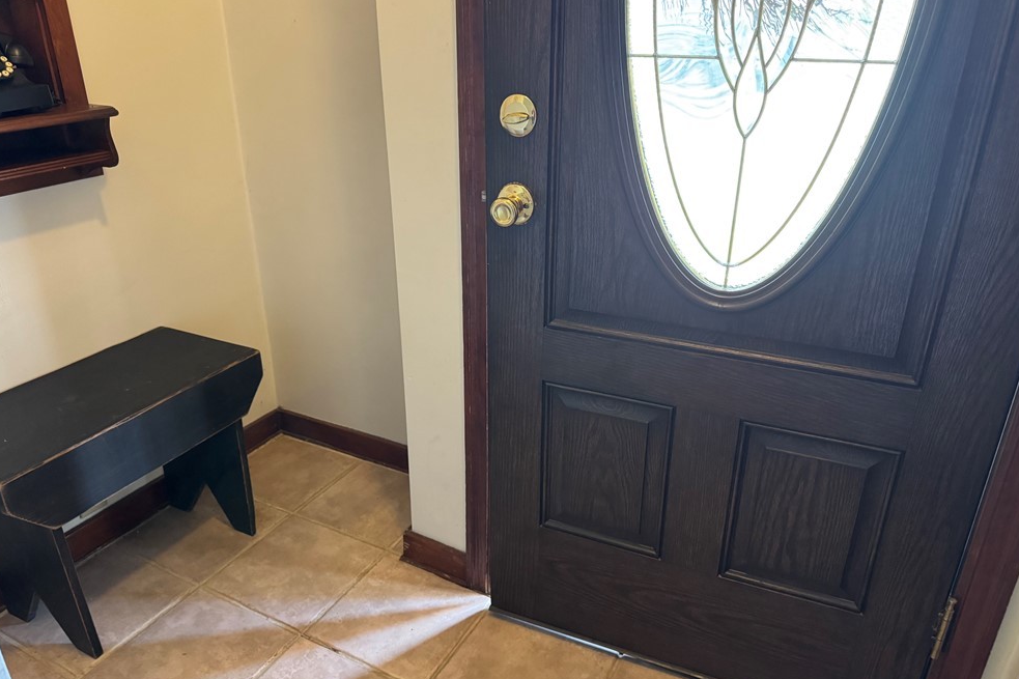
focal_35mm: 26
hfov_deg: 69.4
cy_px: 345
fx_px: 736
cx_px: 500
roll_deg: +0.4
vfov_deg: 49.5
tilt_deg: -25.6
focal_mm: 6.76
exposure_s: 1/40
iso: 800
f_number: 1.78
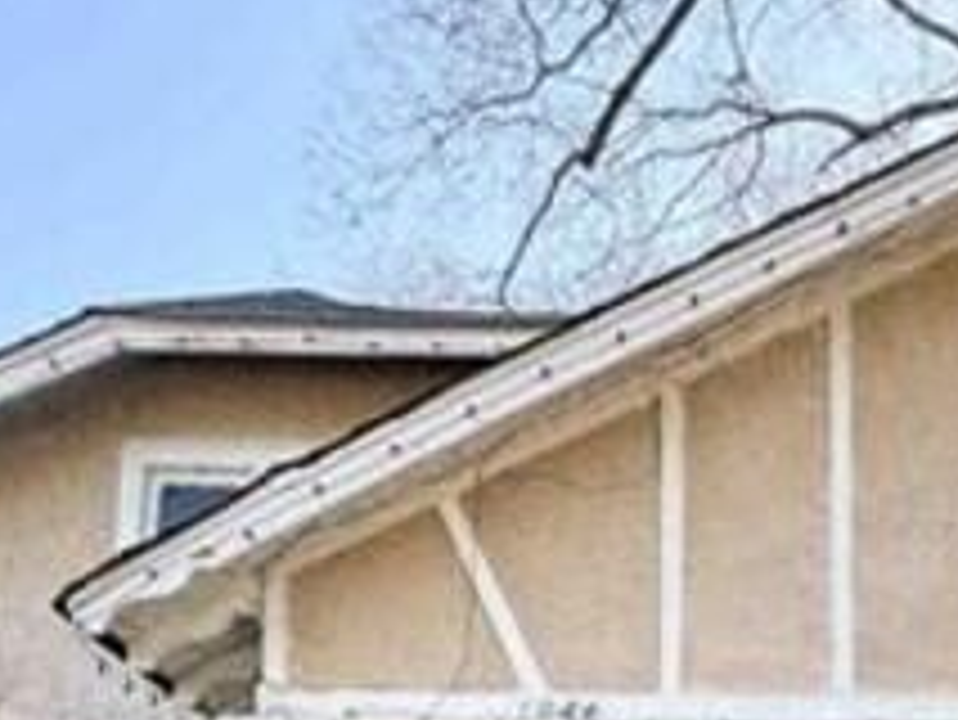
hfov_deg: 44.2
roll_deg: -0.3
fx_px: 1163
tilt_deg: +4.7
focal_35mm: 42
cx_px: 625
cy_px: 990
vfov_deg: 27.3
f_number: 2.2
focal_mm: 2.22
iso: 40
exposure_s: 1/192
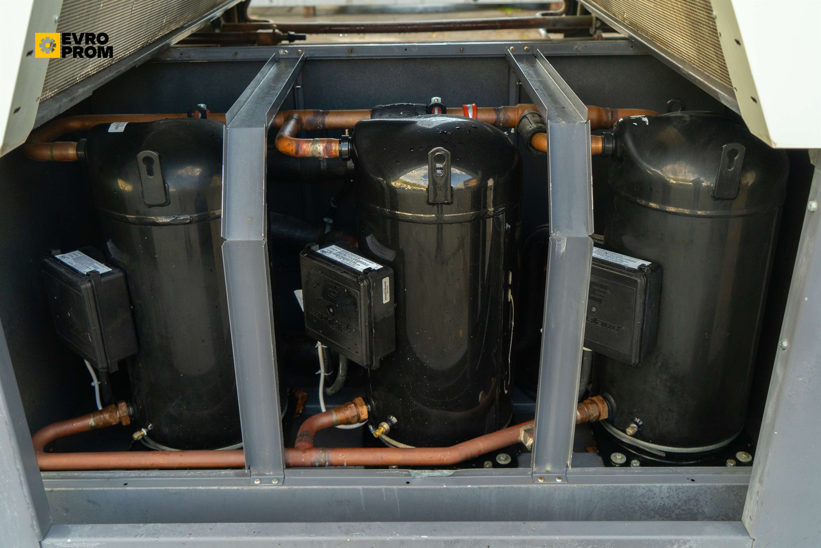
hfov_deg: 55.8
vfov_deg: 38.9
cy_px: 274
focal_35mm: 34
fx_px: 775
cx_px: 410
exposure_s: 1/160
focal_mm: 34
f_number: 4
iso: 1000
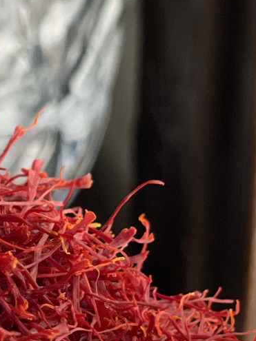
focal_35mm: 215
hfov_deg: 6.8
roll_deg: -1.1
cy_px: 311
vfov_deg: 9.2
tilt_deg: -16.7
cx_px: -106
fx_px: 2121
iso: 250
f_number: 2
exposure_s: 1/122
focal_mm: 6
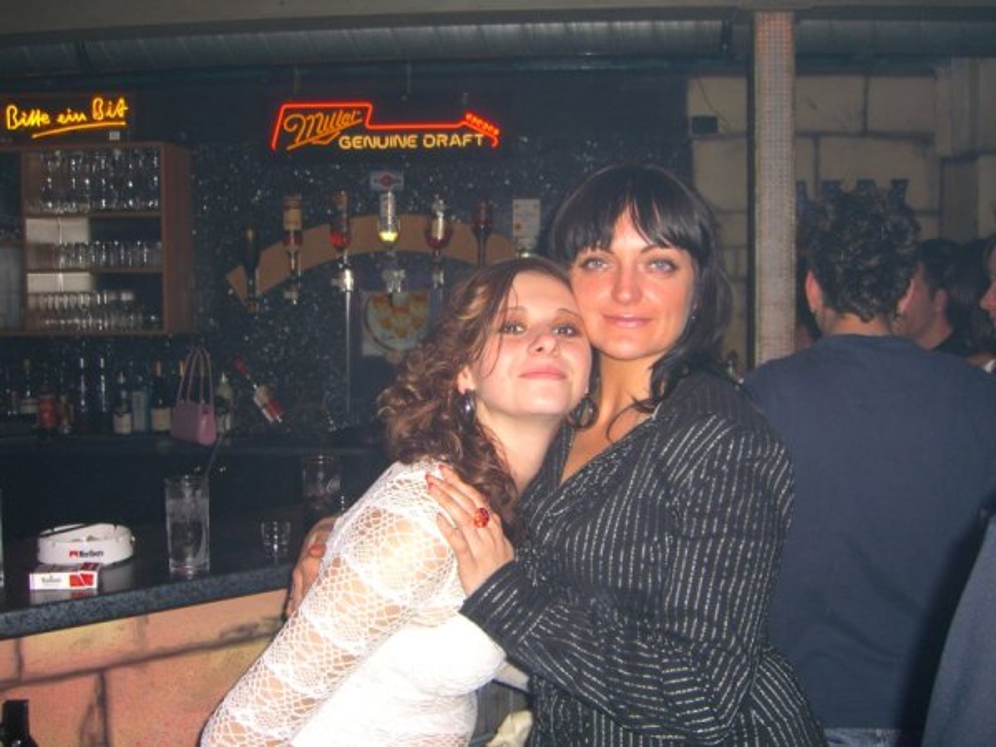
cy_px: 374
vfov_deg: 37.7
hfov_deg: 49.0
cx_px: 498
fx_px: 1093
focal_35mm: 38
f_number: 2.8
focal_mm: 7.9
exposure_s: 1/60
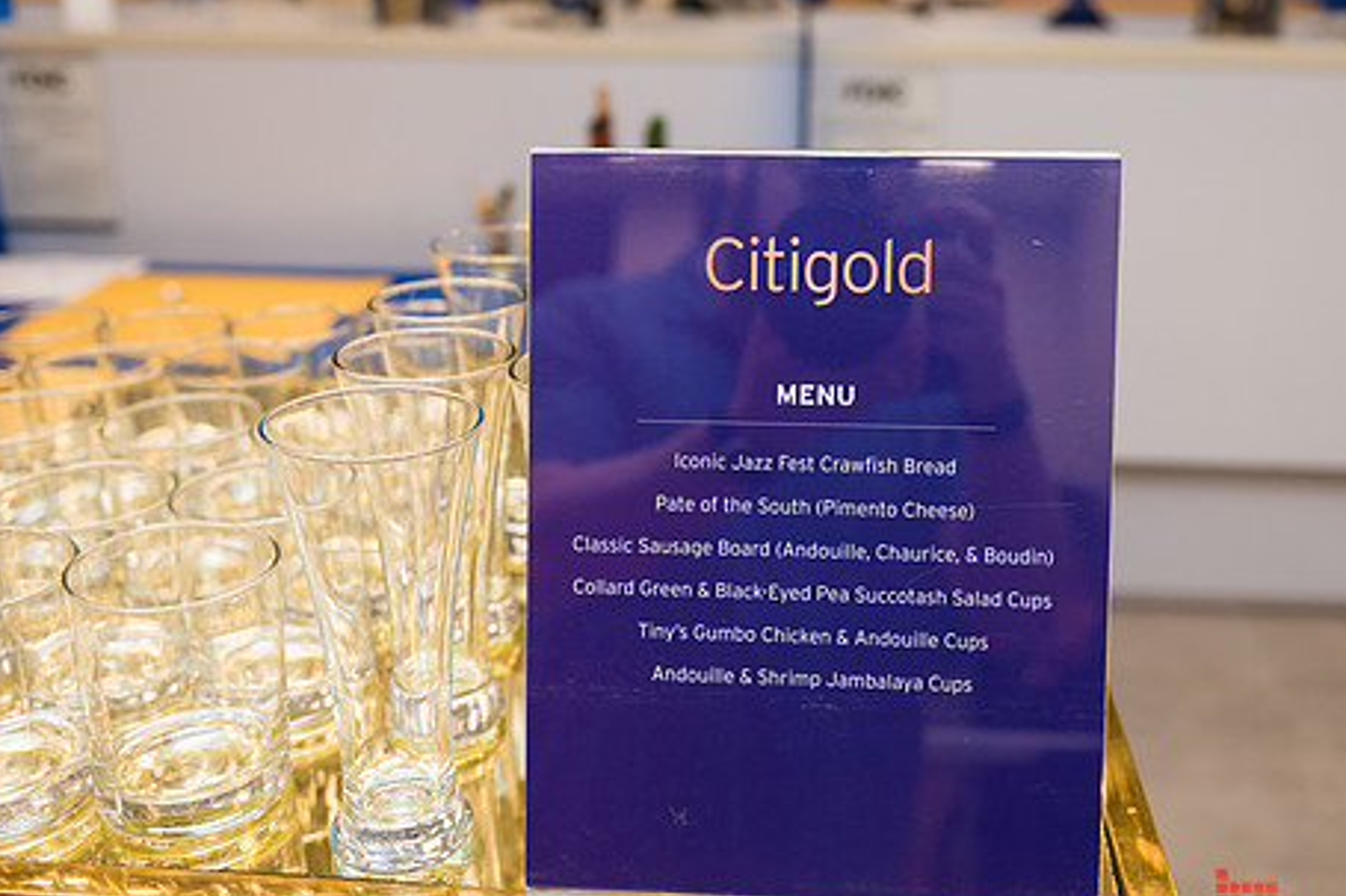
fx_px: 1458
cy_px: 351
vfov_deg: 34.1
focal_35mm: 39
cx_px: 720
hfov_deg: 49.5
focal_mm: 26
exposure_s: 1/200
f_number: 3.2
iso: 400
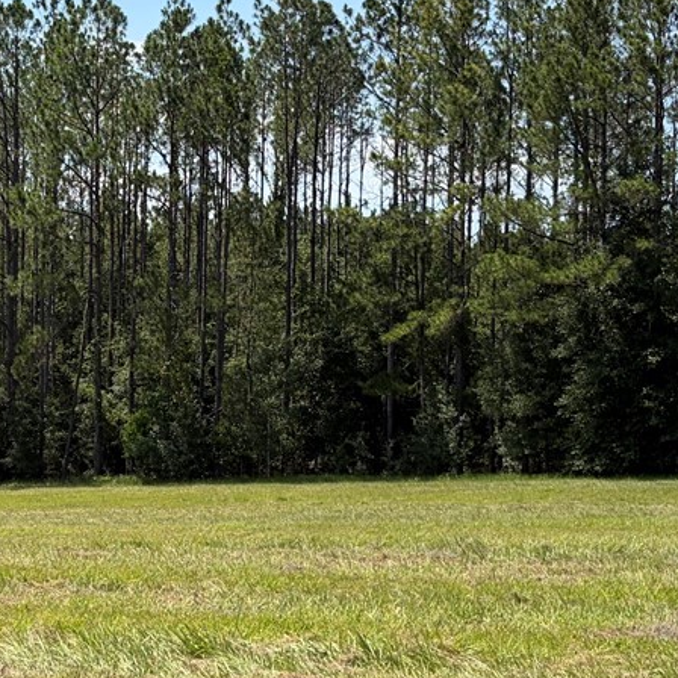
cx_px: 135
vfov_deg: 21.1
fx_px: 1817
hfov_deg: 20.9
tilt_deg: -1.2
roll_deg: +0.5
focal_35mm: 82
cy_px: 443
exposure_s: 1/3125
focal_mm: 5.96
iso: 50
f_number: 1.6
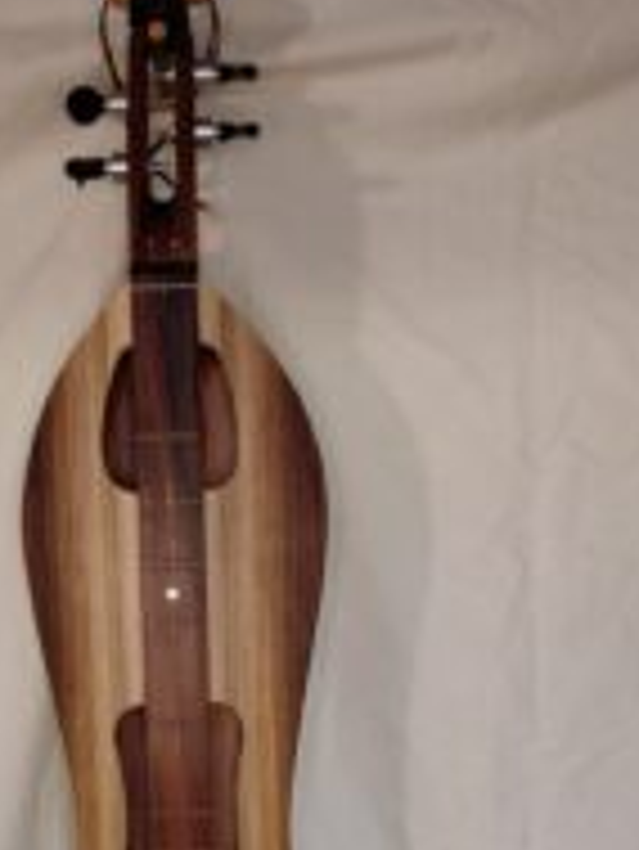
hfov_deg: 27.3
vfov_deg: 34.3
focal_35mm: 53
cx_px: 189
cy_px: 756
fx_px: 1303
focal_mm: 4.69
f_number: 1.8
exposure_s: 1/60
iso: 125
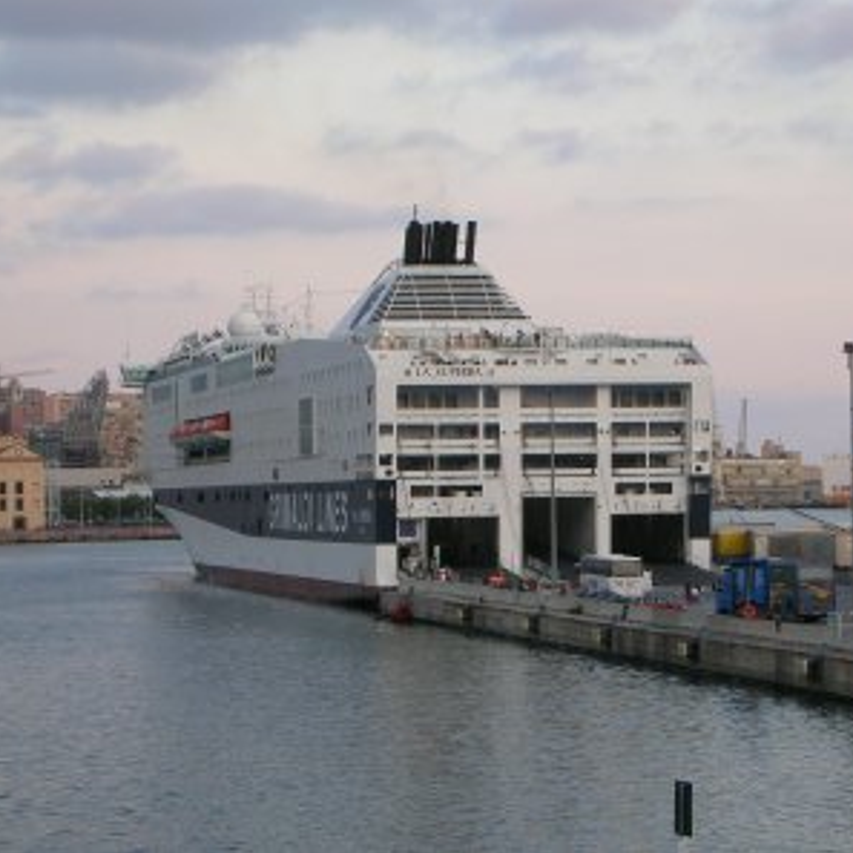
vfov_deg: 14.0
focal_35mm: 125
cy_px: 425
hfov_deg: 13.9
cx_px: 505
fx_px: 3485
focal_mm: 17.4
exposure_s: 1/29.2
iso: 50
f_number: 5.4
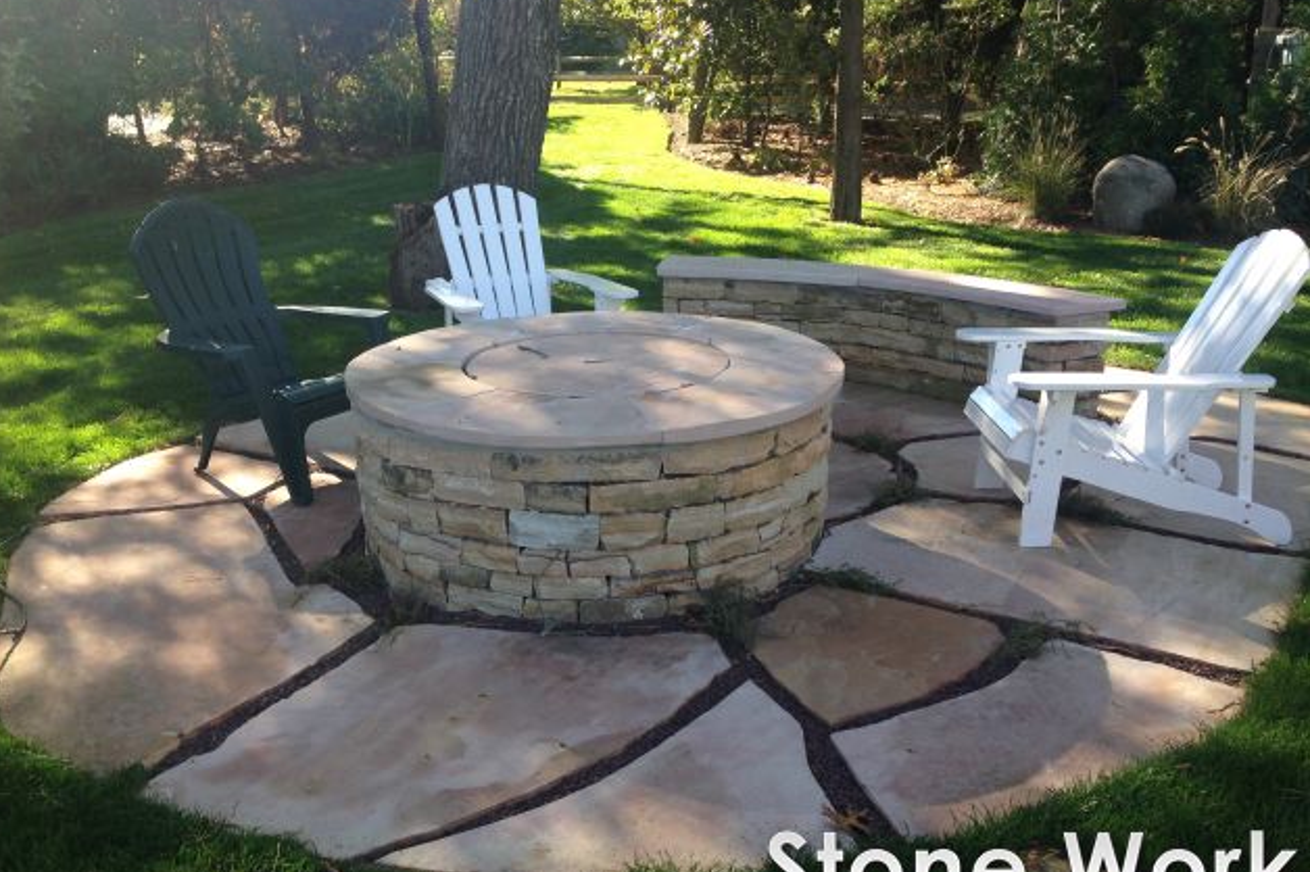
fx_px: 1273
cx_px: 645
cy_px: 469
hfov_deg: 54.5
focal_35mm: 35
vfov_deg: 37.8
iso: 50
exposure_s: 1/246
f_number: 2.4
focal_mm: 4.12
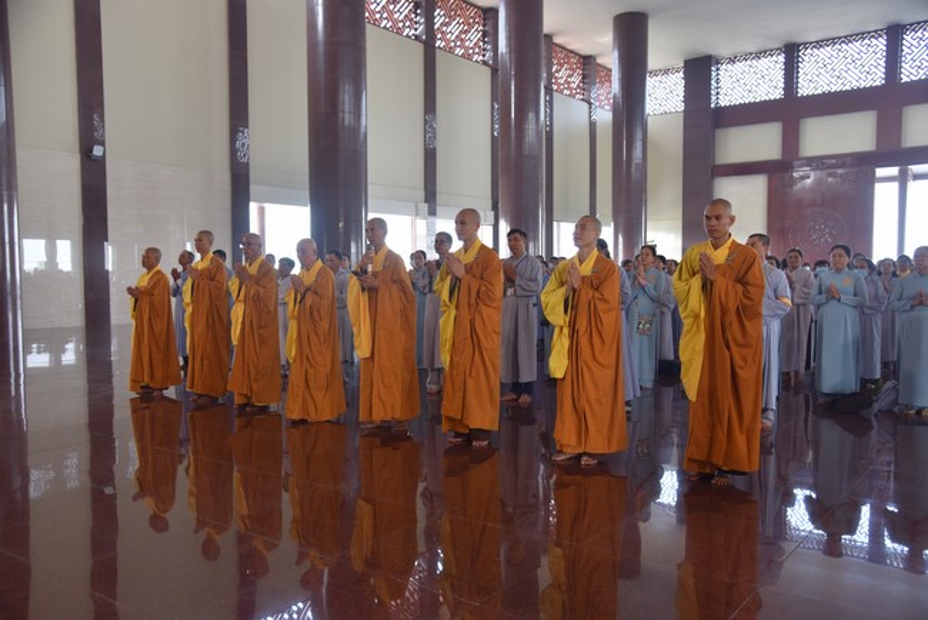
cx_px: 464
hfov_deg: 60.3
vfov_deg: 42.4
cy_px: 310
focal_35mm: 31
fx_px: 799
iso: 400
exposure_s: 1/60
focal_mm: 31
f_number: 4
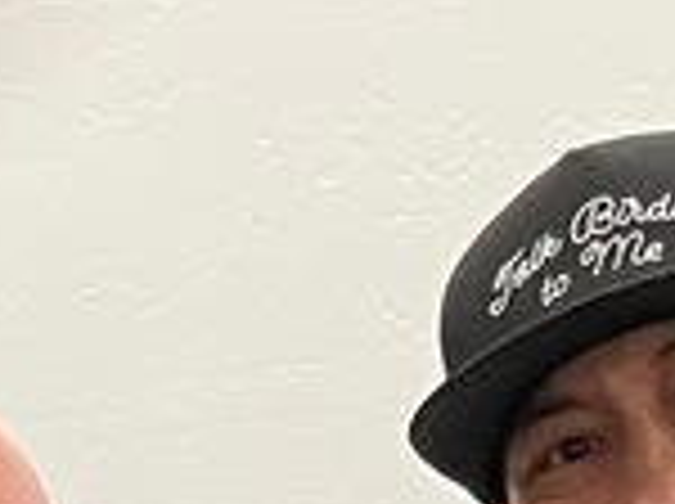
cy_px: 1503
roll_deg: +0.1
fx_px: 3641
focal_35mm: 187
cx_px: -90
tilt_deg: -6.5
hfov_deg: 10.5
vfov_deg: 7.1
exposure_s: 1/40
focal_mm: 3.99
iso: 250
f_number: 1.8
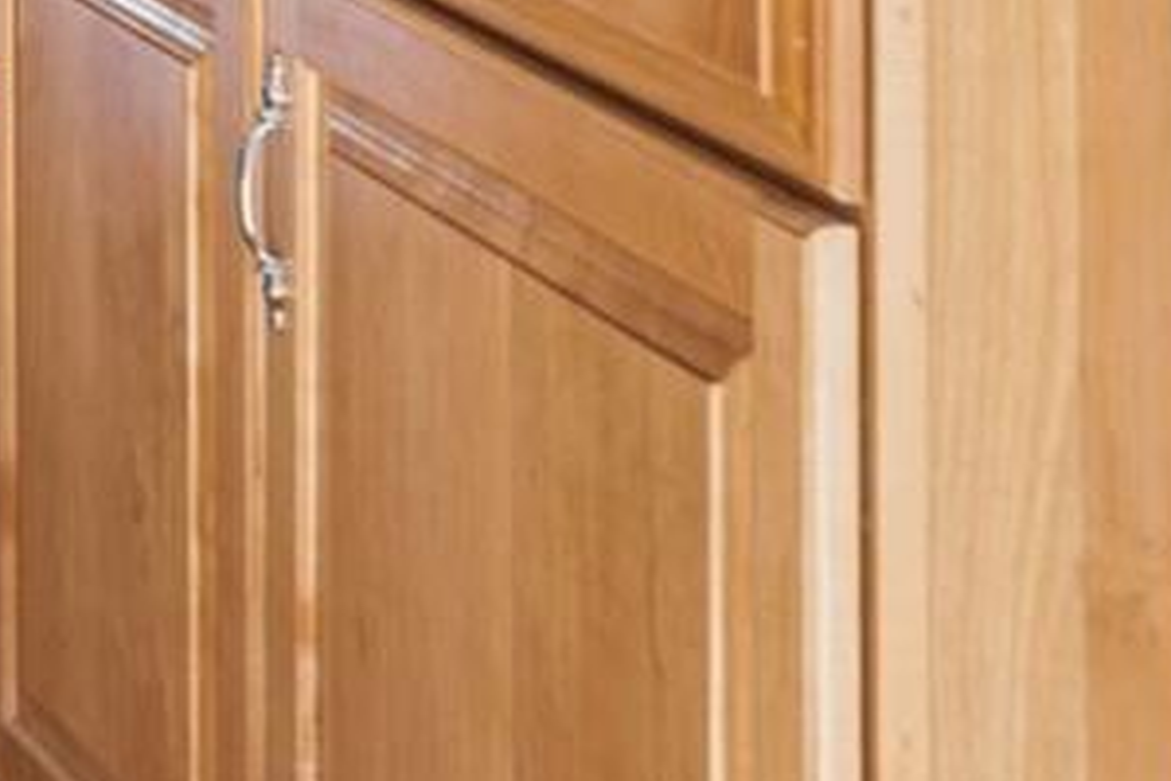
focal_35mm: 160
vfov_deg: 8.0
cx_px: -1675
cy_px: -1050
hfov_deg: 10.8
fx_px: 5204
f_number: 8
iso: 100
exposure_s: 1/8
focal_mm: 30
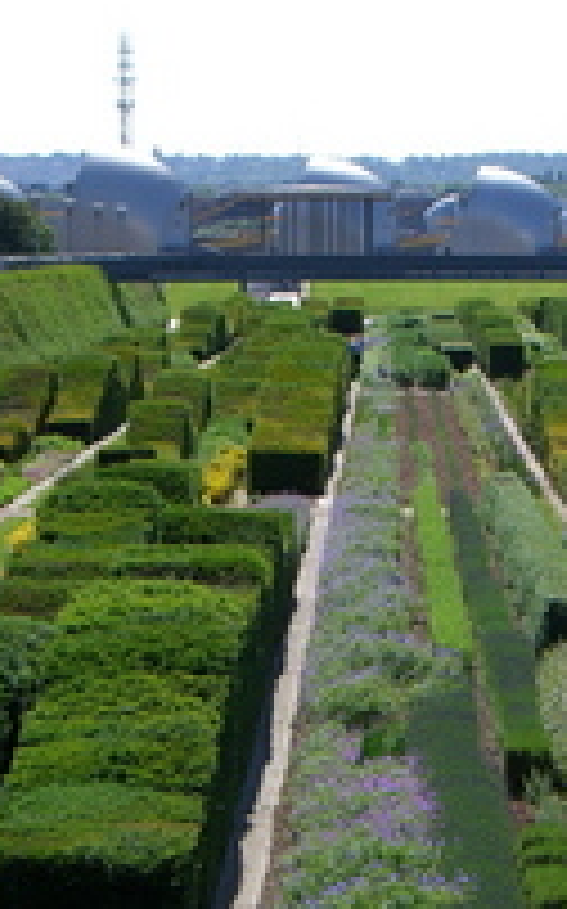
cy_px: 590
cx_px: 446
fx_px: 3144
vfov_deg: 16.4
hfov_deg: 10.3
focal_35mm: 127
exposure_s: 1/320
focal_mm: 9
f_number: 5.2
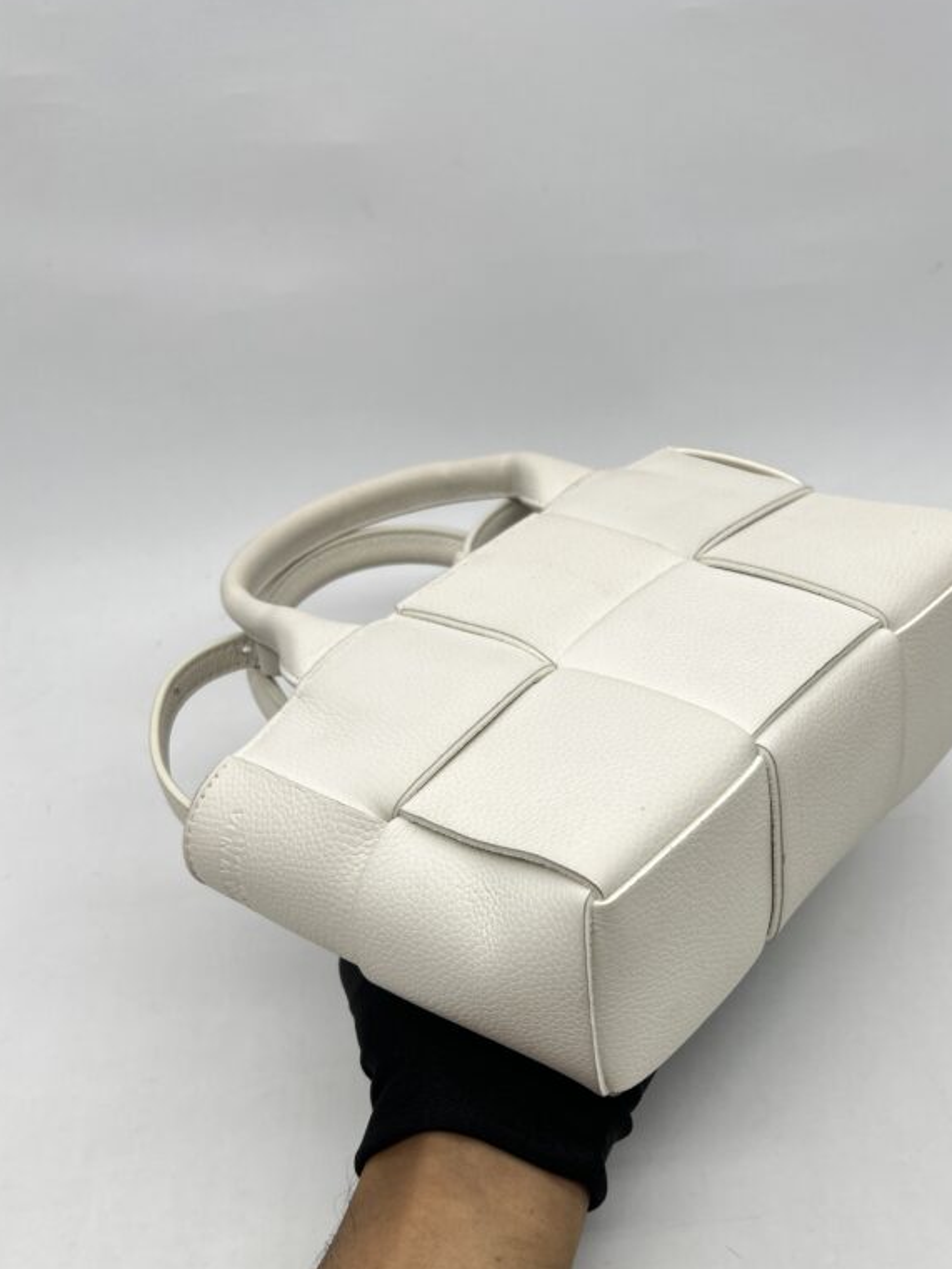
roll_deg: +3.1
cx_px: 592
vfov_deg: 51.8
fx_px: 1283
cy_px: 832
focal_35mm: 35
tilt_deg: -42.5
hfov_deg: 40.4
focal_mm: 5.7
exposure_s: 1/180
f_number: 1.5
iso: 40
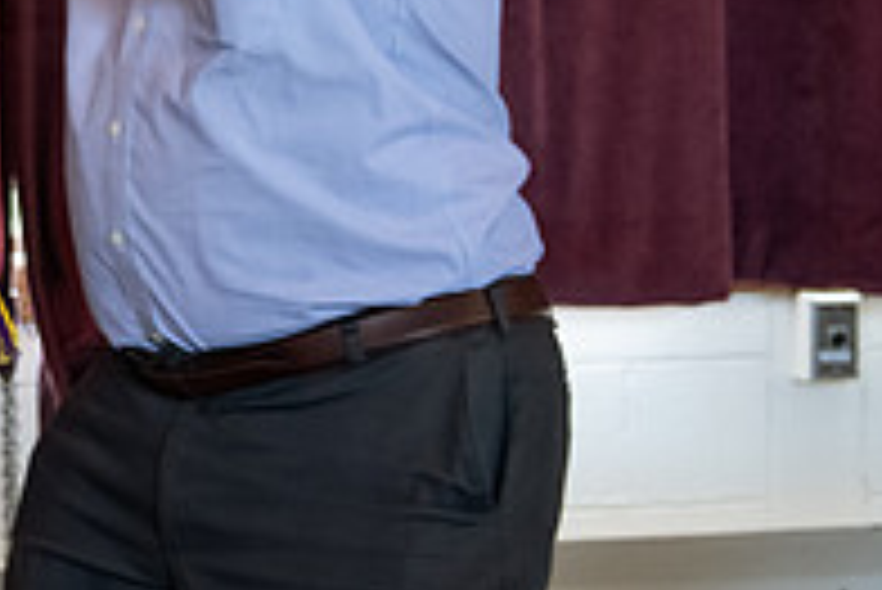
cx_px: -270
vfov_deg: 10.5
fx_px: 3187
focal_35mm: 130
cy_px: 7
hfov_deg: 15.0
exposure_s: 1/200
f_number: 3.5
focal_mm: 44
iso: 2500
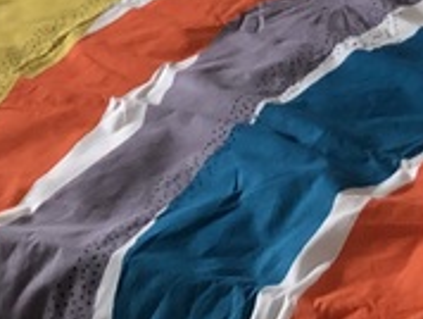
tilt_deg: -11.8
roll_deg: +3.3
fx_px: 1970
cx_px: 121
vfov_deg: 8.8
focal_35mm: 161
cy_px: -286
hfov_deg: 12.2
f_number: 1.8
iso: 80
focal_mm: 3.99
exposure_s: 1/15
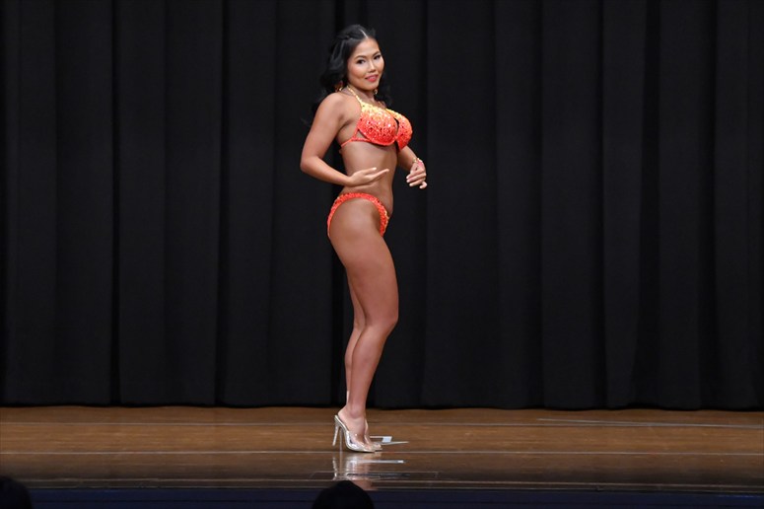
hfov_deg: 8.6
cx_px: 382
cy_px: 254
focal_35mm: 240
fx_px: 5091
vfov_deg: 5.7
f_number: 5.6
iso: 6400
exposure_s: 1/400
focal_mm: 160
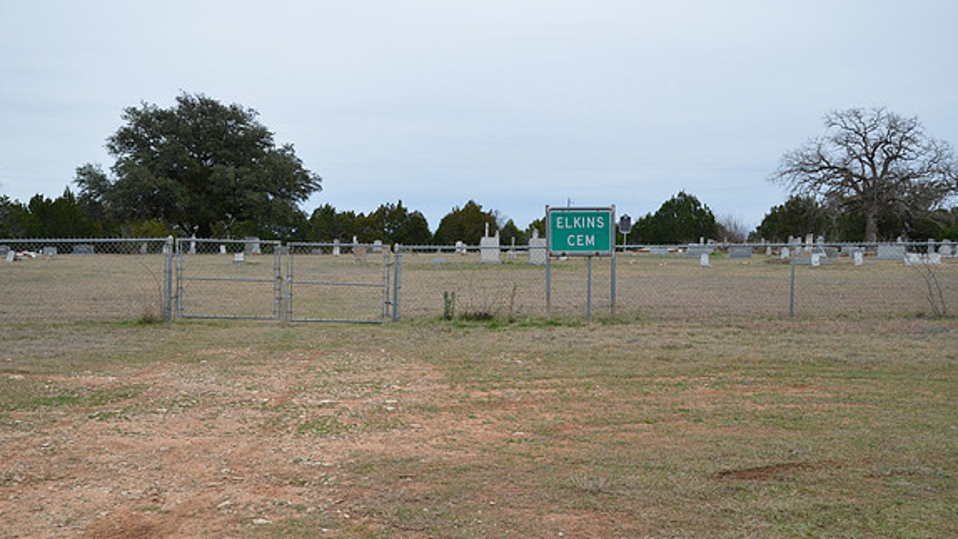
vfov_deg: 31.2
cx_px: 476
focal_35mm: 38
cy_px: 269
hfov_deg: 52.8
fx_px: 965
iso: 400
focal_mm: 24
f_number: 5
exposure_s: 1/100
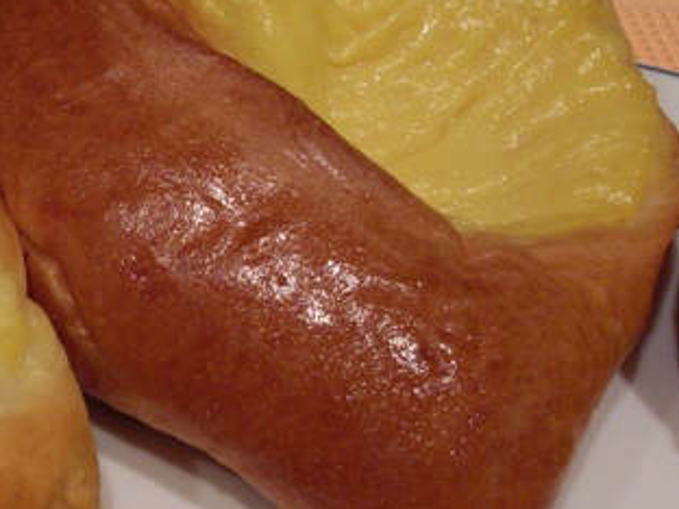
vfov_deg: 18.9
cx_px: 33
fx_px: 1530
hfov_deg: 24.1
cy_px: 291
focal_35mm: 78
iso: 160
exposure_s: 1/45
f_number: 2.8
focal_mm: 6.3
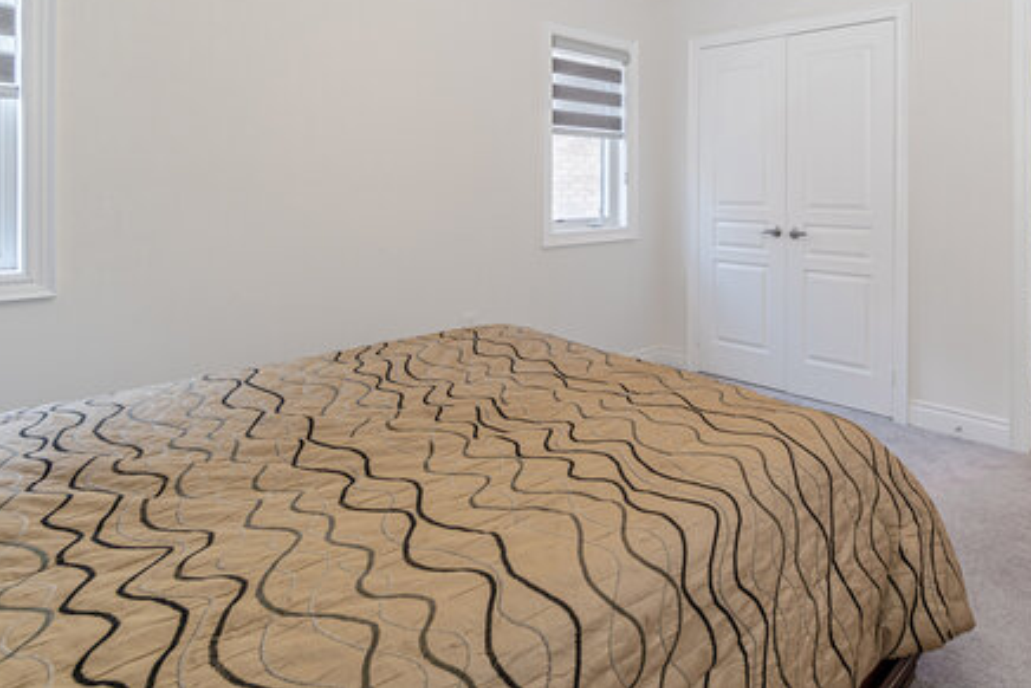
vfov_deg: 55.0
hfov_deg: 76.8
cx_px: 662
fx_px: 630
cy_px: 186
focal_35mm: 22
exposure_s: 1/5
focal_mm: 10
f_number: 7.1
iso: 100
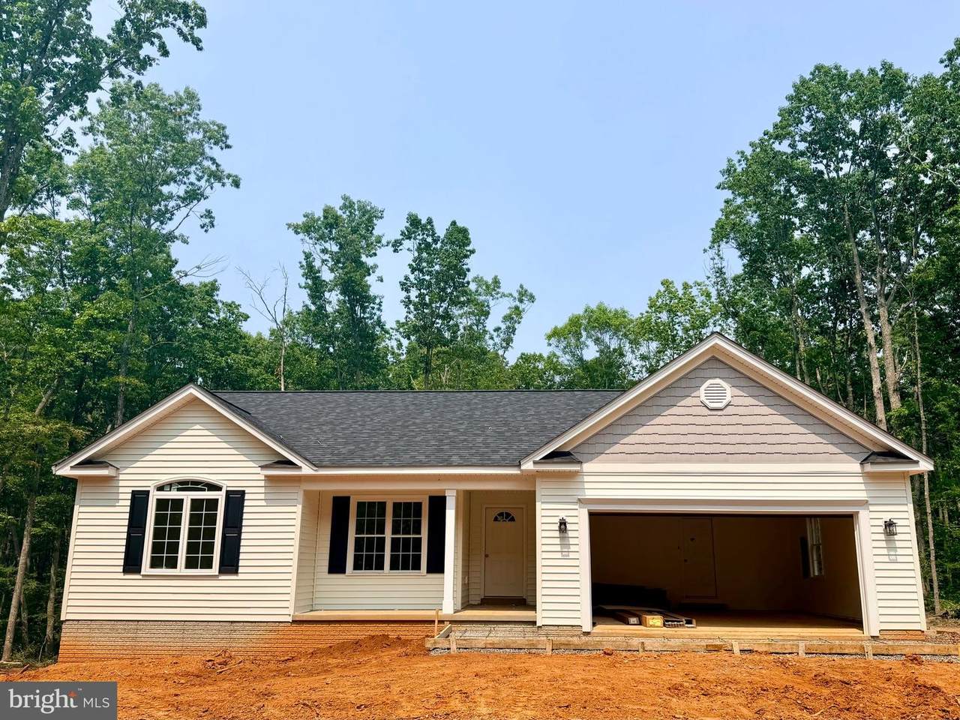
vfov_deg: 56.8
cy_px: 360
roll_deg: +0.2
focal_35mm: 24
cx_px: 480
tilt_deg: +12.4
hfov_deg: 71.6
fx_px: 666
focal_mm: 6.76
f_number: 1.78
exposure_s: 1/6173
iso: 80
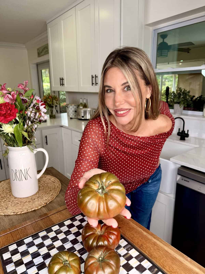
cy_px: 137
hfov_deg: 56.8
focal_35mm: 24
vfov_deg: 71.6
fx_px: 190
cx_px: 102
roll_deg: +0.6
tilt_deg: -14.6
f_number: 1.78
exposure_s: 1/170
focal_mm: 6.76
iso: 64
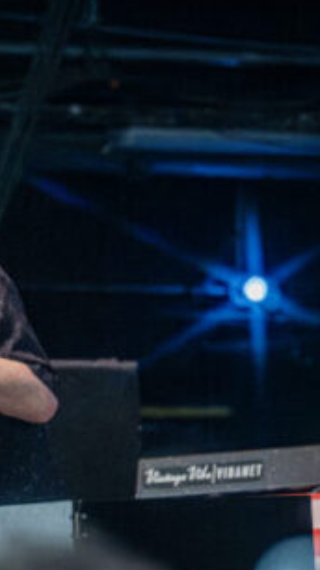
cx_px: 22
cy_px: 326
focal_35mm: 875
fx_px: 13239
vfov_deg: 2.5
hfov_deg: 1.4
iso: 10000
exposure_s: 1/400
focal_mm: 400
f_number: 8
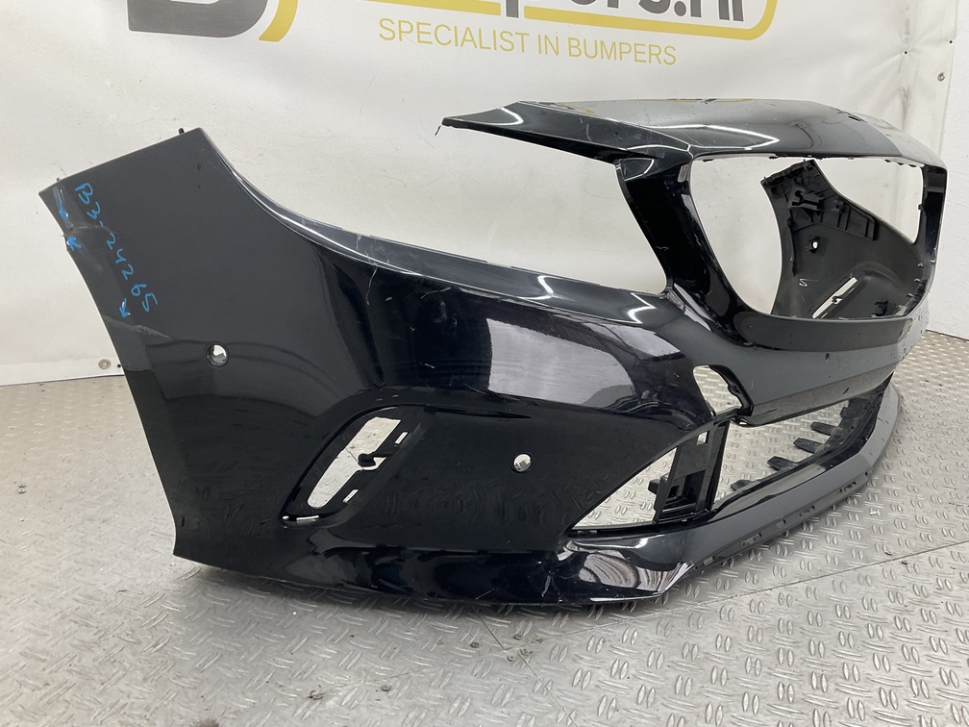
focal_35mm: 29
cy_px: 364
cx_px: 484
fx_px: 812
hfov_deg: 61.7
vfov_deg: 48.2
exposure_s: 1/120
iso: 40
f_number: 1.8
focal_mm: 3
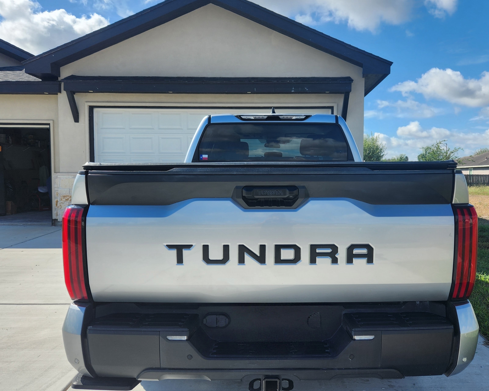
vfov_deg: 51.5
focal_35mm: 28
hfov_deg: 62.0
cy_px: 190
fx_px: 405
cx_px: 273
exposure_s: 1/1619
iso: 20
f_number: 1.8
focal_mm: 5.4
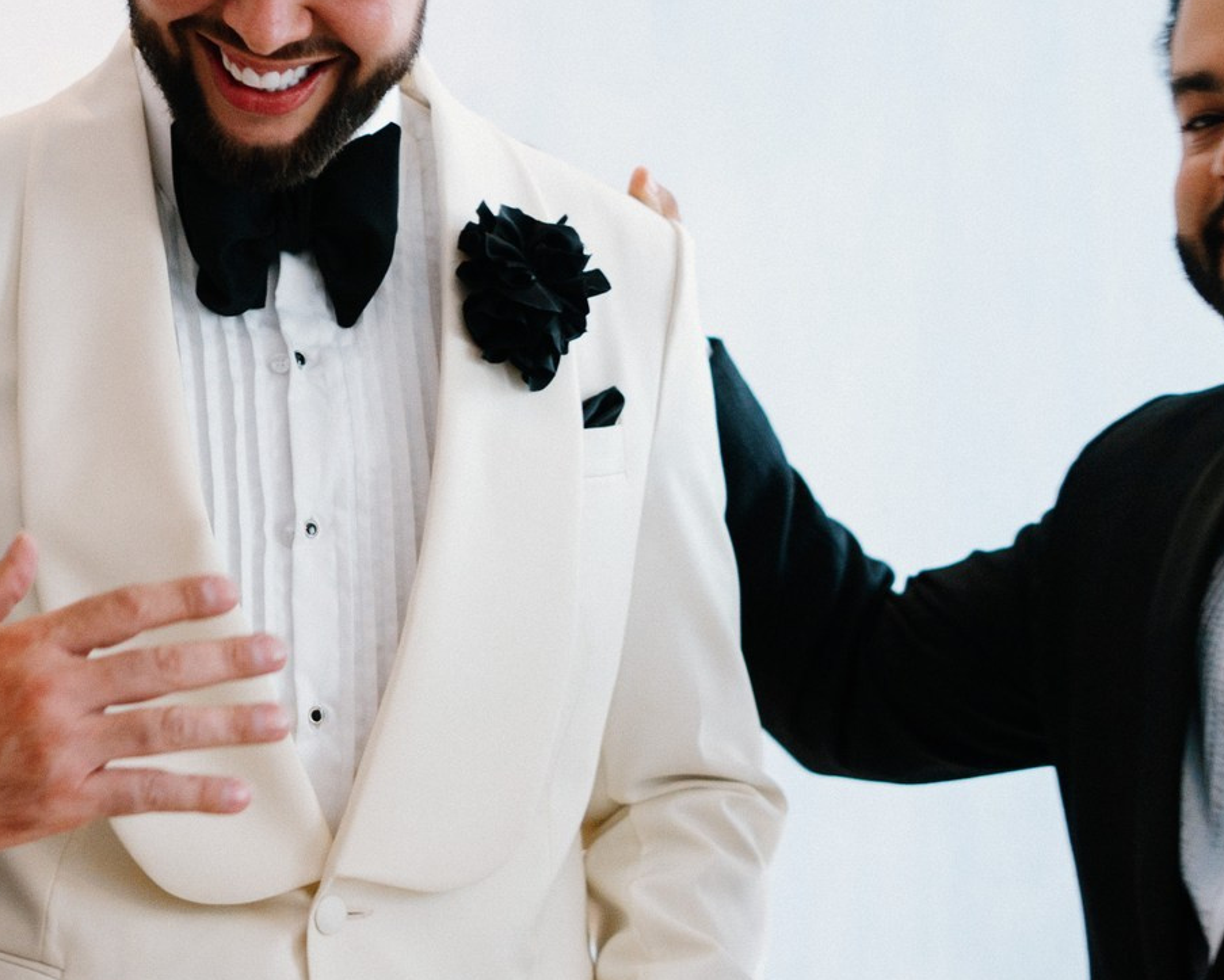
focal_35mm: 133
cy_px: 308
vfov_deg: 11.6
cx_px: 211
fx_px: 4820
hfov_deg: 14.4
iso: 800
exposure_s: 1/200
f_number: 2
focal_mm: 50
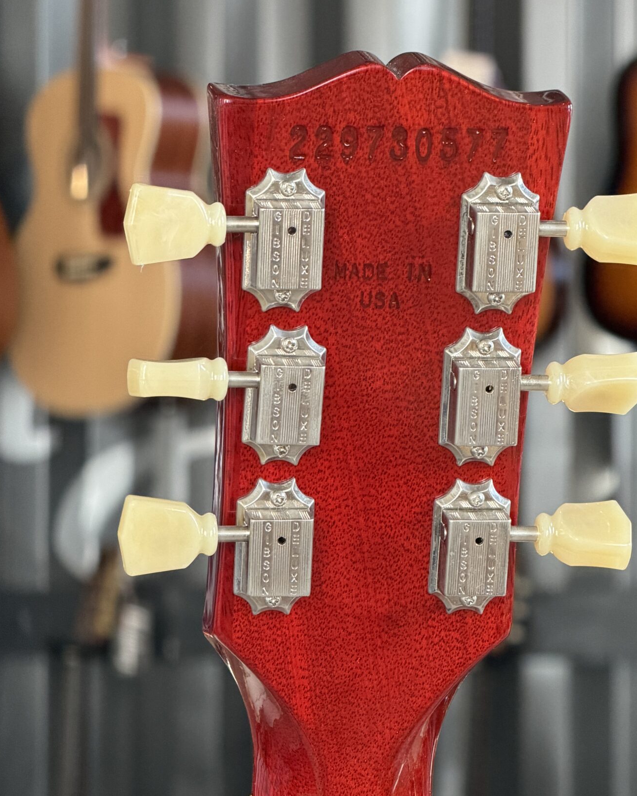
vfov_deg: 12.5
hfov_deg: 10.0
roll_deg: -0.4
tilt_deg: -0.9
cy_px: 499
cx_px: 375
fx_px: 3630
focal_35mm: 154
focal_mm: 16.89
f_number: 2.8
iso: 400
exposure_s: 1/106
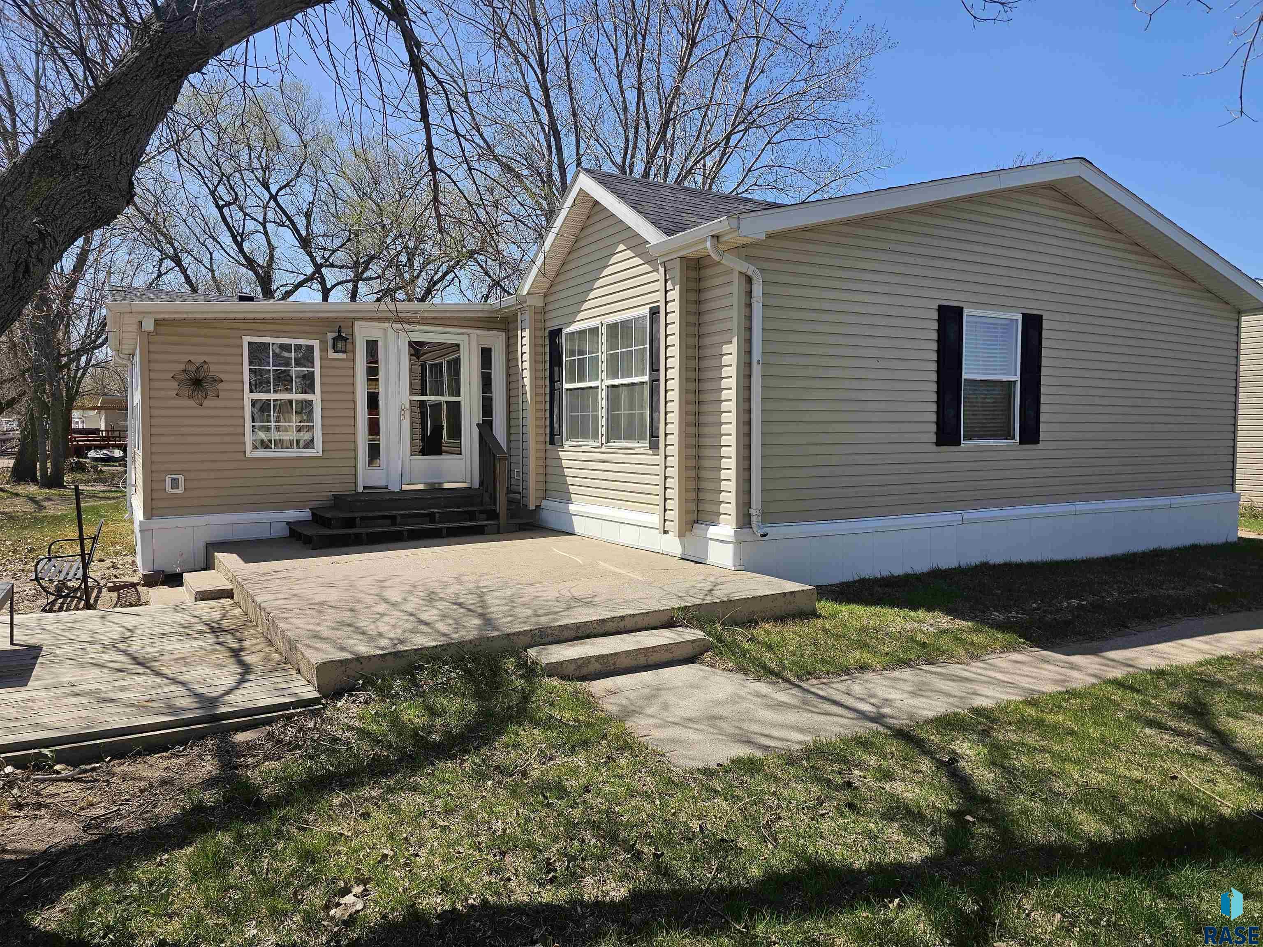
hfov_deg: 73.9
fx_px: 839
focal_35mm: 23
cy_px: 474
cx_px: 632
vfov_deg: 58.9
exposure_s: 1/1132
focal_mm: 6.3
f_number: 1.7
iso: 20
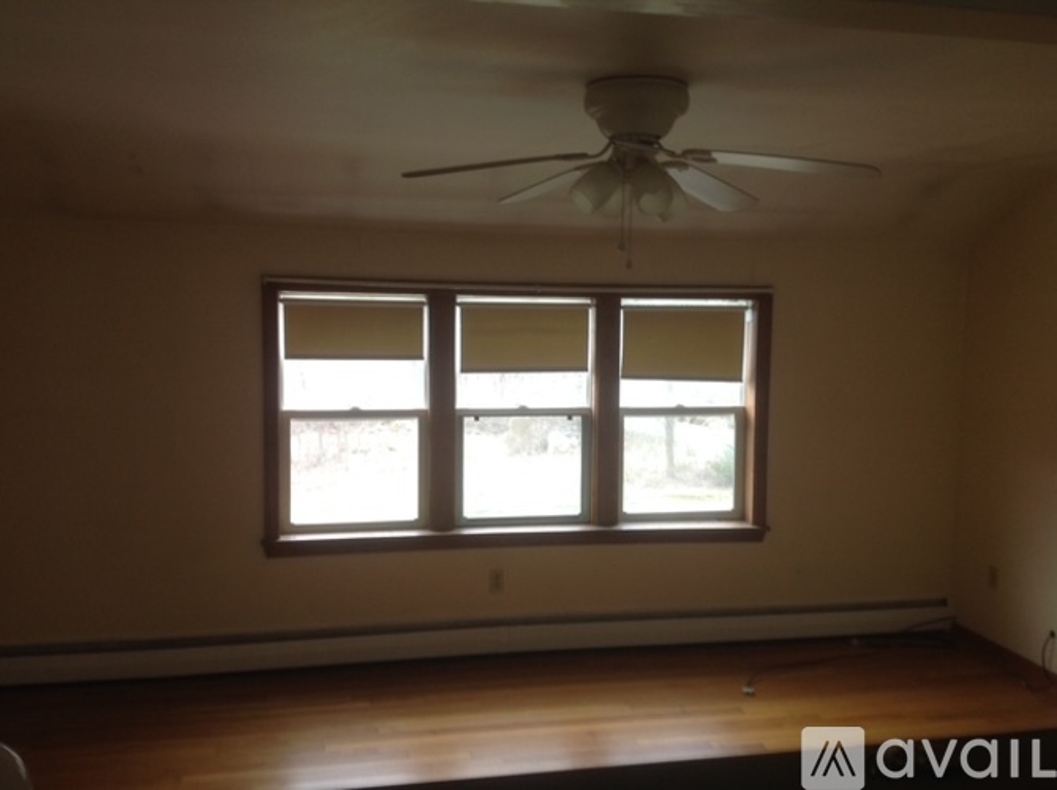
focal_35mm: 35
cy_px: 395
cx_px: 528
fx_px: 1067
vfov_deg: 40.6
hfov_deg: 52.7
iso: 64
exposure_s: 1/15
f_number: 2.4
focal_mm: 4.28
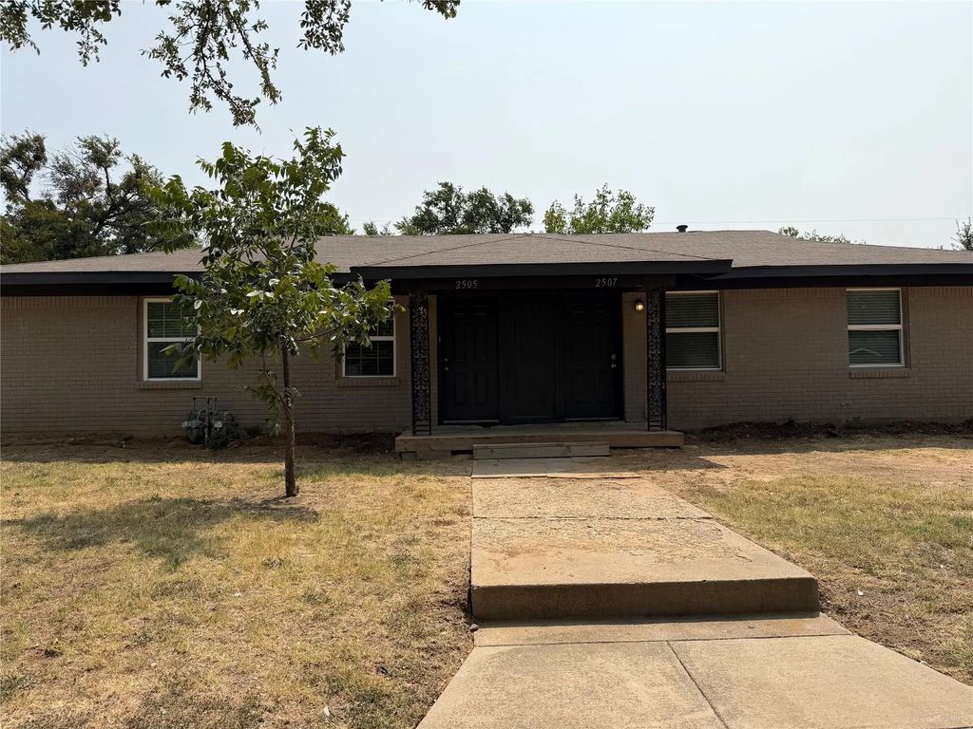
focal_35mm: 24
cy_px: 364
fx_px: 675
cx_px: 486
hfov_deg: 71.6
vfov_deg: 56.8
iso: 80
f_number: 1.78
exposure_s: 1/7353
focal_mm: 6.76
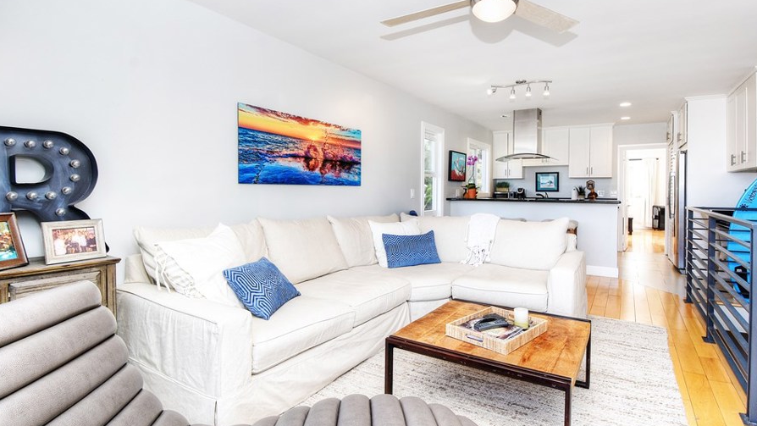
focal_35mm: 18
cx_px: 410
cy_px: 189
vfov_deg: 60.9
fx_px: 361
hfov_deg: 92.5
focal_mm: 10
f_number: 8
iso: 320
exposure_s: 1/60
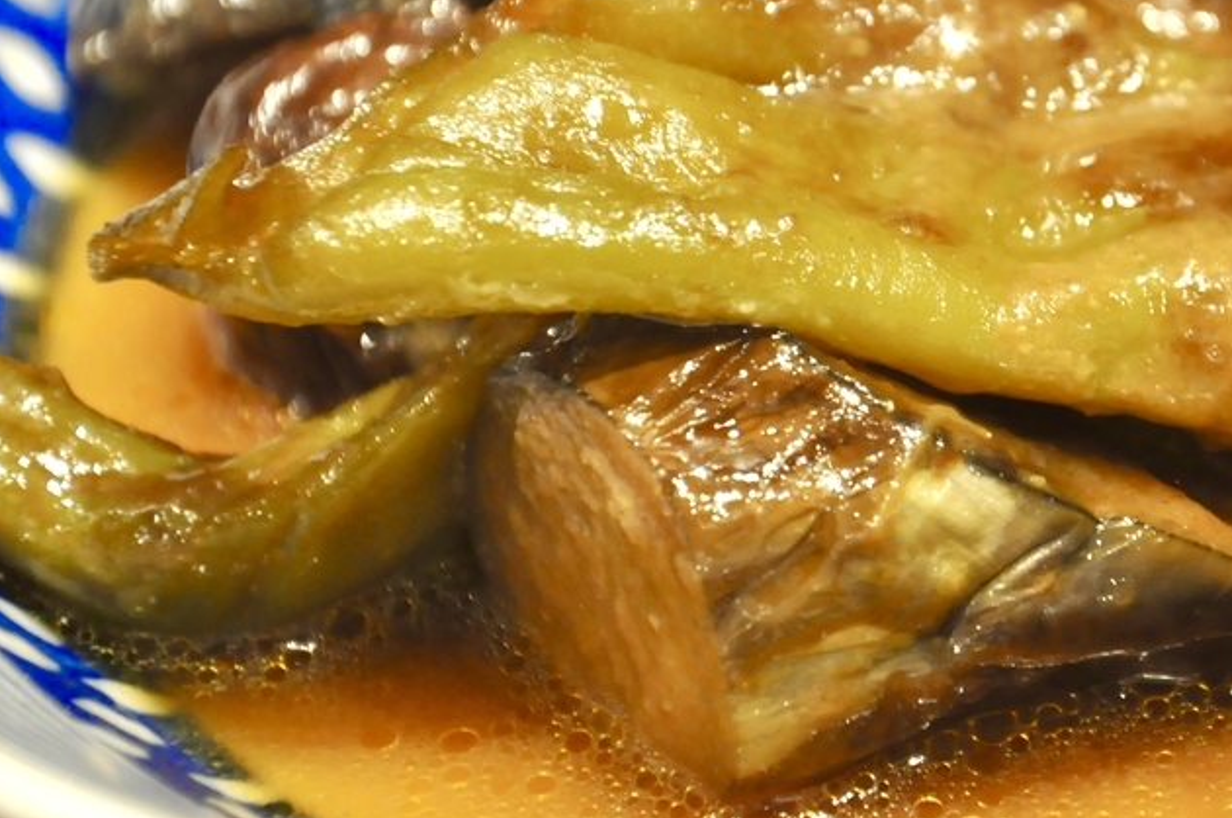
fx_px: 10249
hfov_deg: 6.9
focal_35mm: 300
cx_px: 984
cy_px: 103
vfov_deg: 4.6
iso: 1600
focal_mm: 105
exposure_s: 1/80
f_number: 5.6
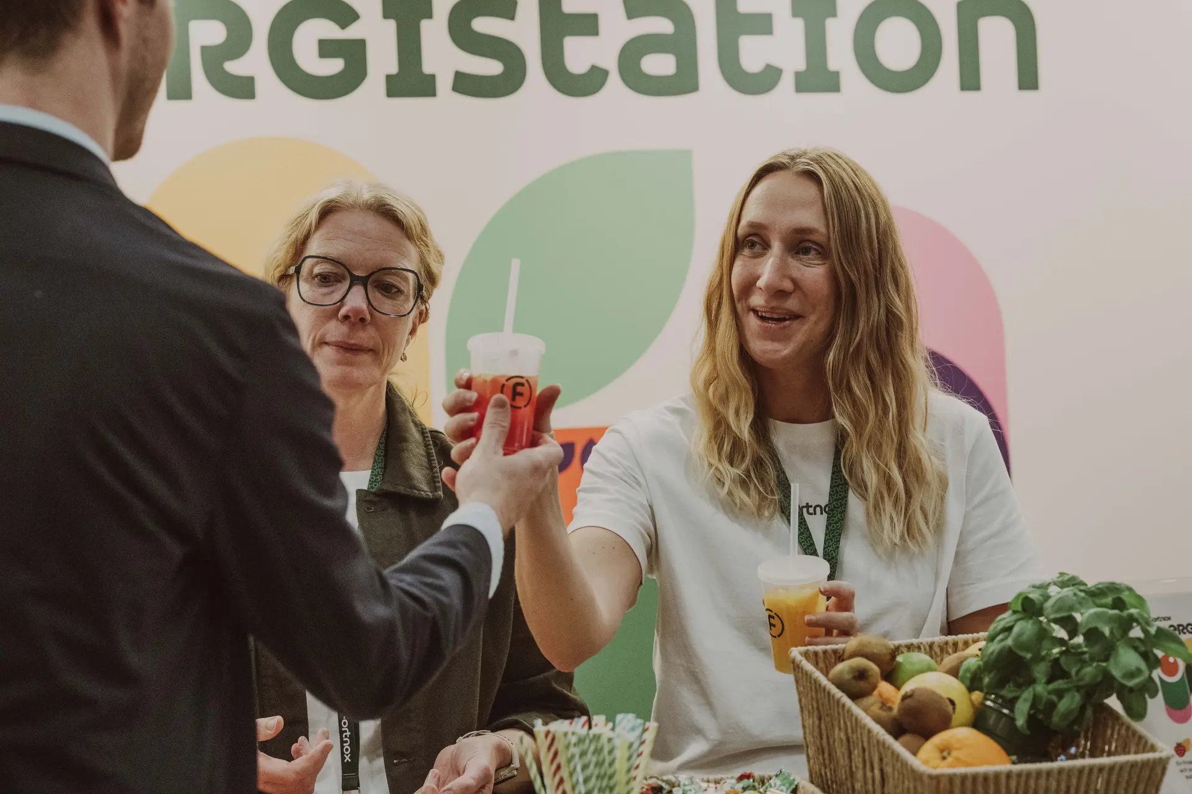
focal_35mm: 85
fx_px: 2814
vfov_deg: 16.1
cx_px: 596
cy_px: 397
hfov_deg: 23.9
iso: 6400
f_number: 4.5
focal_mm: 85
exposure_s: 1/320
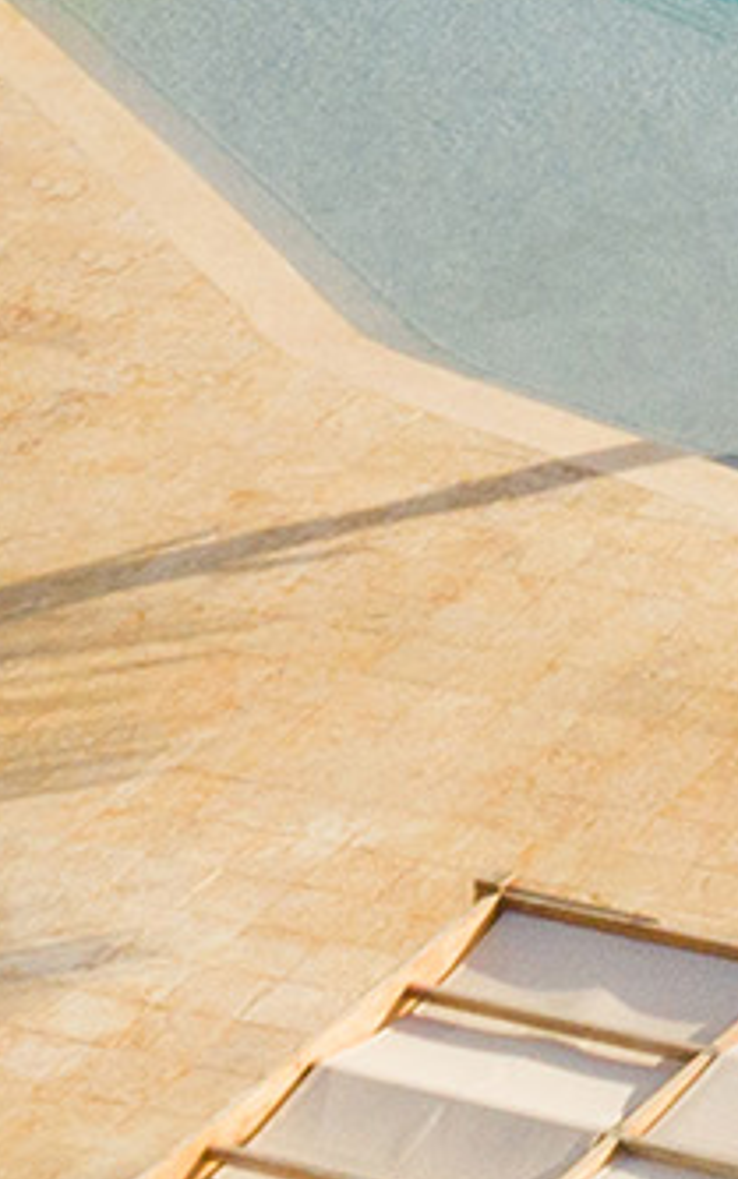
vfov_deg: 8.0
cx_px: 2348
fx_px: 7910
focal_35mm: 246
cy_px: -1410
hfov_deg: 5.0
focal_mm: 10.26
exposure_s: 1/100
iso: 100
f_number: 5.6
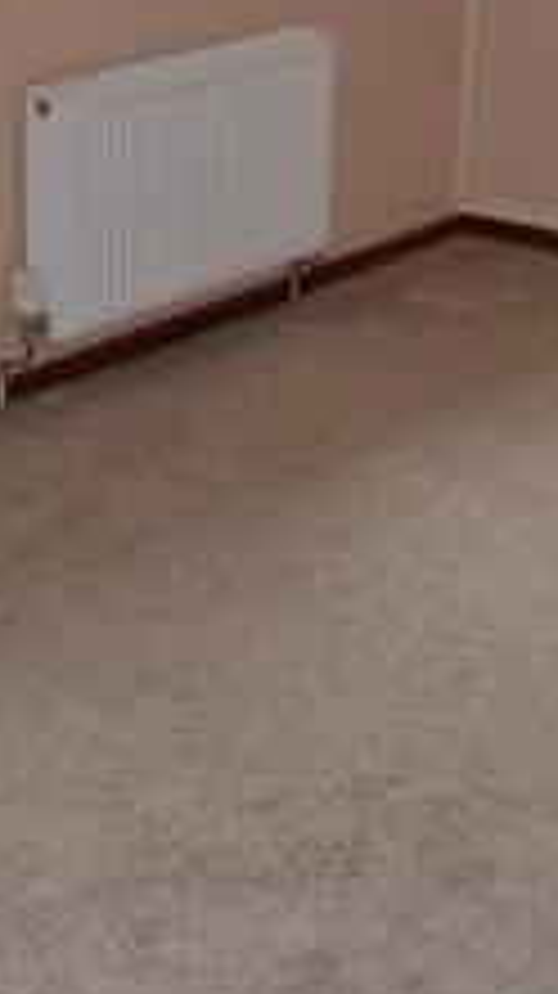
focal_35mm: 84
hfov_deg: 14.3
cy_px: 61
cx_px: 171
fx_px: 2214
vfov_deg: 24.4
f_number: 3.5
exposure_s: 1/160
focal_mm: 18
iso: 400
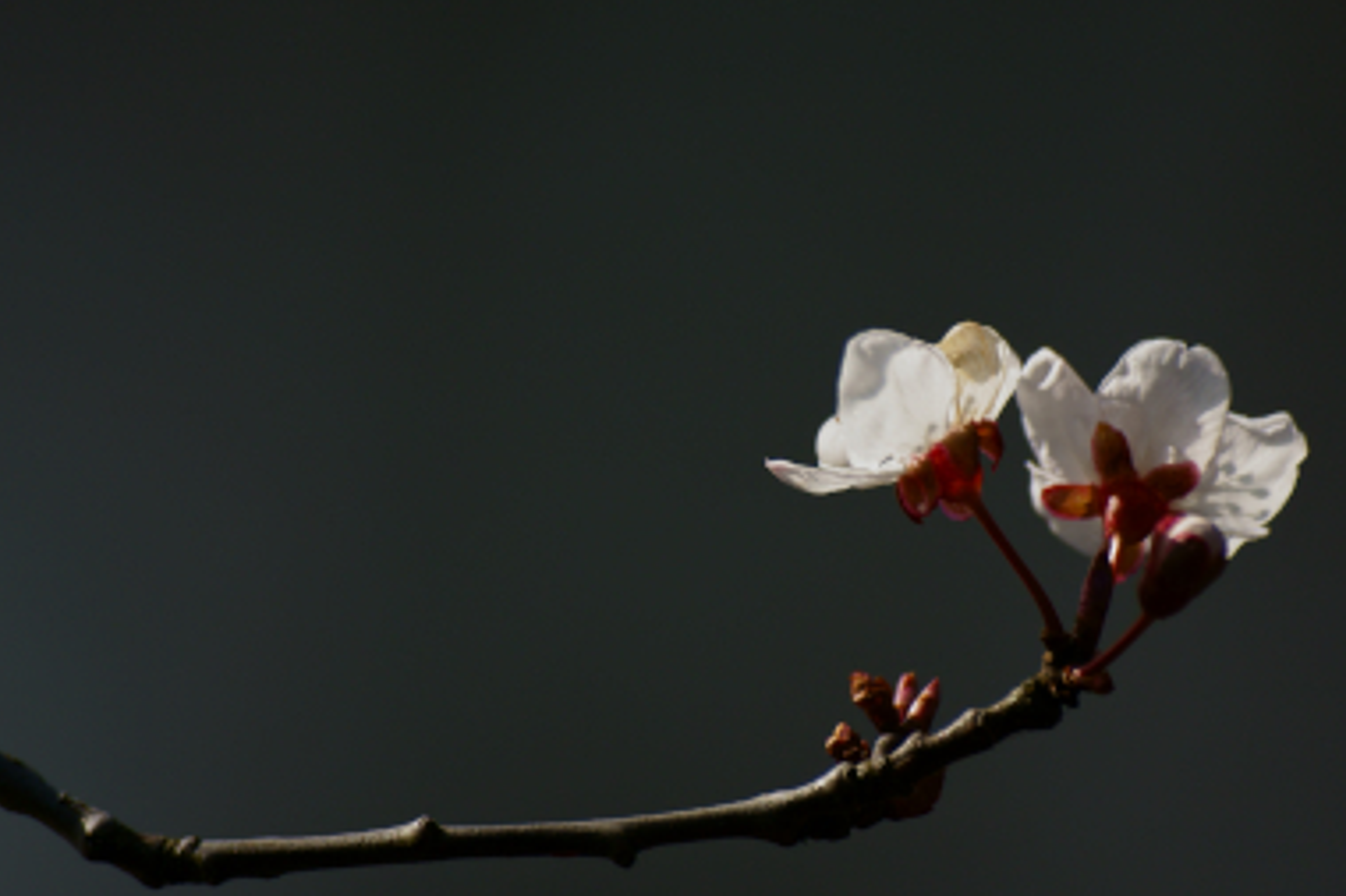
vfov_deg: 2.4
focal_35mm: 581
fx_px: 21712
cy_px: 351
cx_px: 666
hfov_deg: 3.6
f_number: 5.6
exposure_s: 1/400
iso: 100
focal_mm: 230
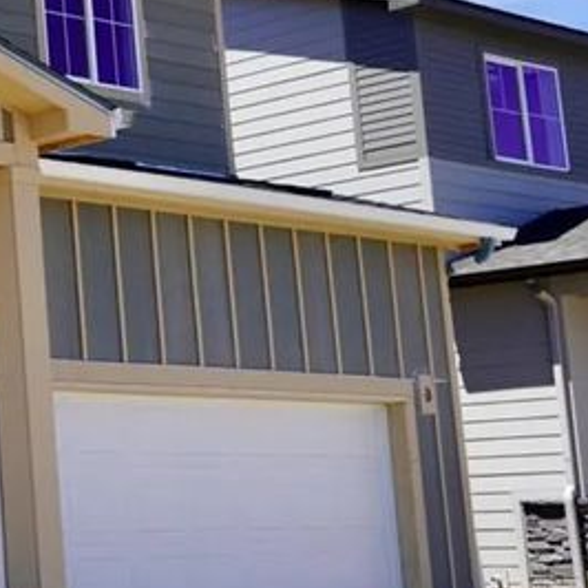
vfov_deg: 18.2
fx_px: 1826
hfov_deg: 16.0
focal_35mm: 95
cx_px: -416
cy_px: 175
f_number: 5
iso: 100
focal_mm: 29
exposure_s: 1/500
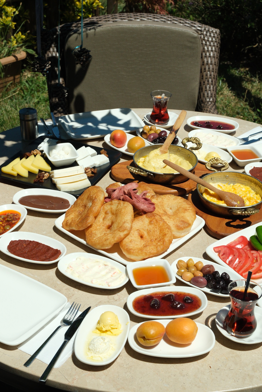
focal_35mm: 55
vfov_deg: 36.2
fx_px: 600
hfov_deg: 24.6
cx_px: 137
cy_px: 218
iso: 1250
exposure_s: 1/5000
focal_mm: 31.9
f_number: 8
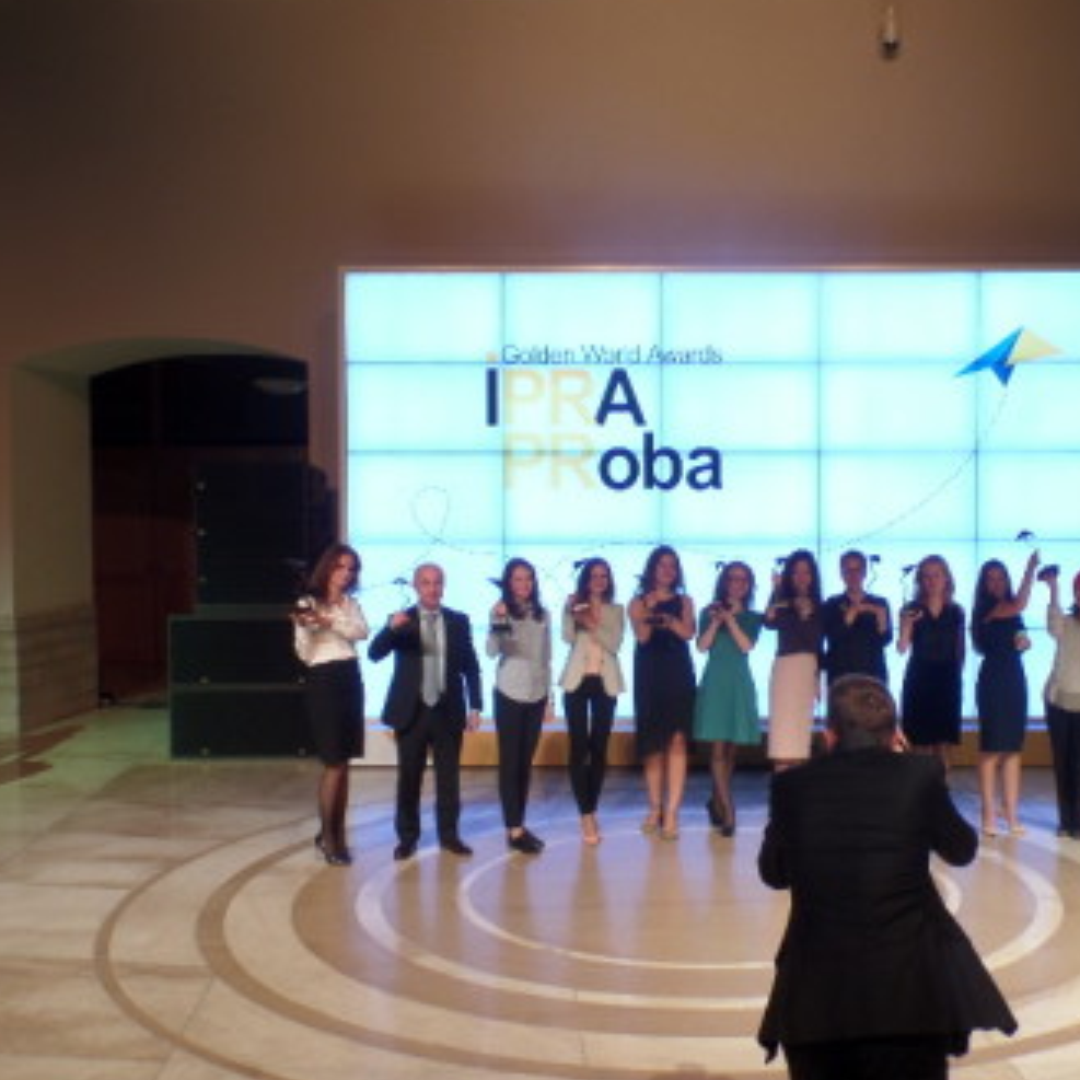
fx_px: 1377
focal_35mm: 39
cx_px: 670
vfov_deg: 42.8
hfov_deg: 42.5
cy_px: 545
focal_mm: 4.1
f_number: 2.8
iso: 100
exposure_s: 1/30
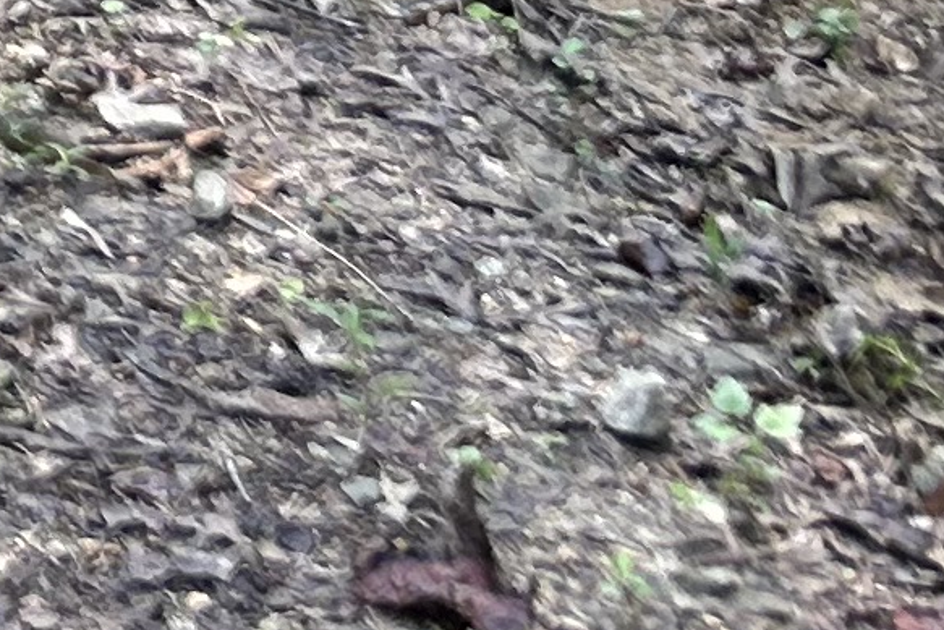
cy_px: -1561
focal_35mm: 187
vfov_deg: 6.4
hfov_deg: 9.4
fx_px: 4904
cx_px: -1550
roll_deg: -2.8
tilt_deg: -14.5
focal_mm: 5.7
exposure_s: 1/133
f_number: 1.5
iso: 40
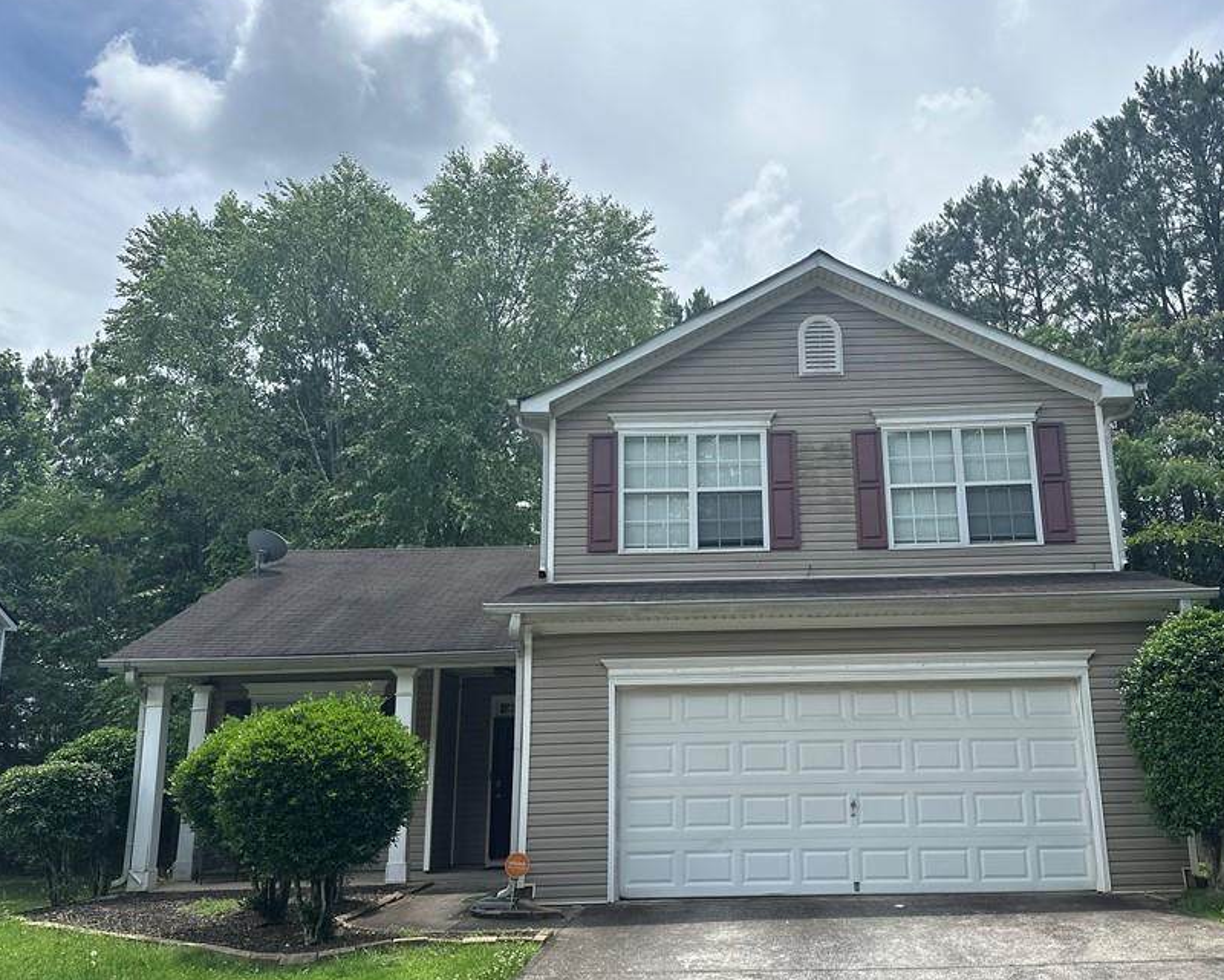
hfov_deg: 58.3
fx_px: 1087
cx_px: 728
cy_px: 519
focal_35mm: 30
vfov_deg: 48.5
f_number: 1.78
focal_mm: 6.86
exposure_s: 1/4016
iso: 80
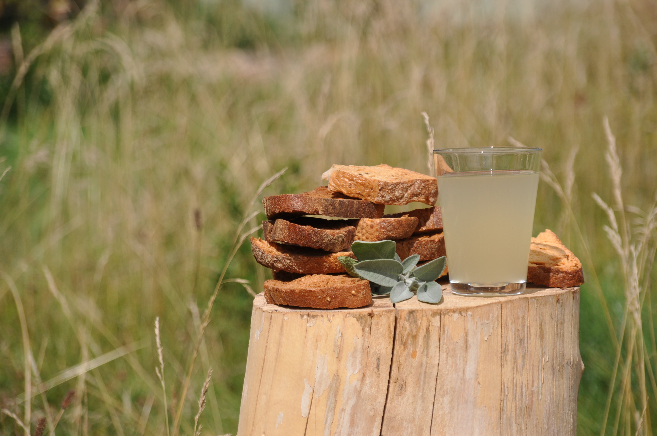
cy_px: 218
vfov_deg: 4.6
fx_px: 5468
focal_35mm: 300
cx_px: 328
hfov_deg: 6.9
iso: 200
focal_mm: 200
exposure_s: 1/1250
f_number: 6.3
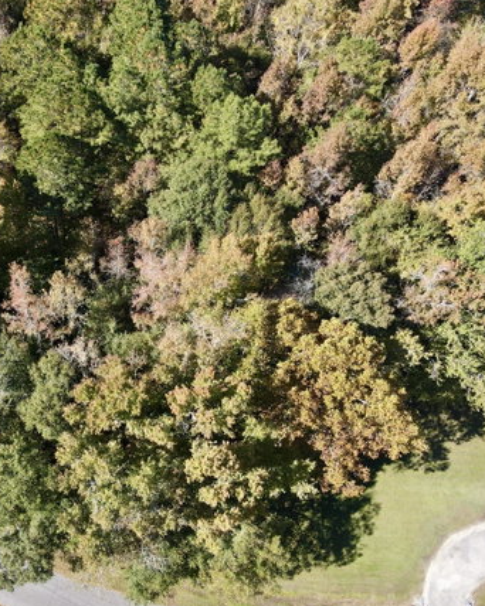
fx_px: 628
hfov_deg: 40.3
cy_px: 331
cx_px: 91
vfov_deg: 51.5
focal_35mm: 35
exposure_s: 1/240
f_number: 2.8
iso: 100
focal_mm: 4.5
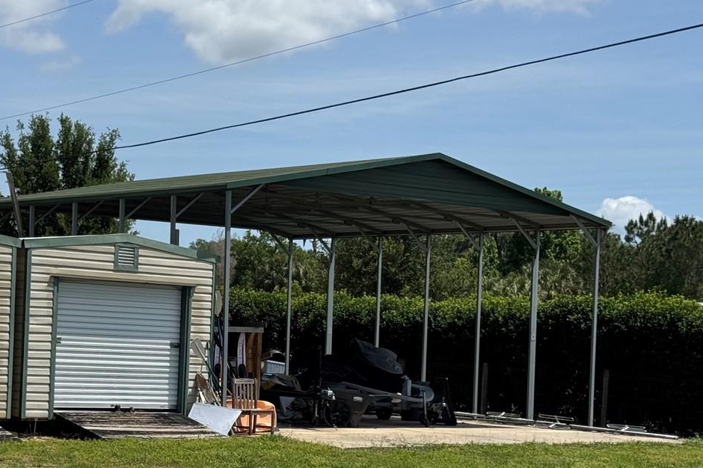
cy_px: 379
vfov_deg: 15.9
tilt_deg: -2.3
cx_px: 189
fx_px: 1659
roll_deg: -1.8
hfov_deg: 23.7
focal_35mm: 85
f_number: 1.78
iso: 64
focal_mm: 6.76
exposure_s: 1/5848
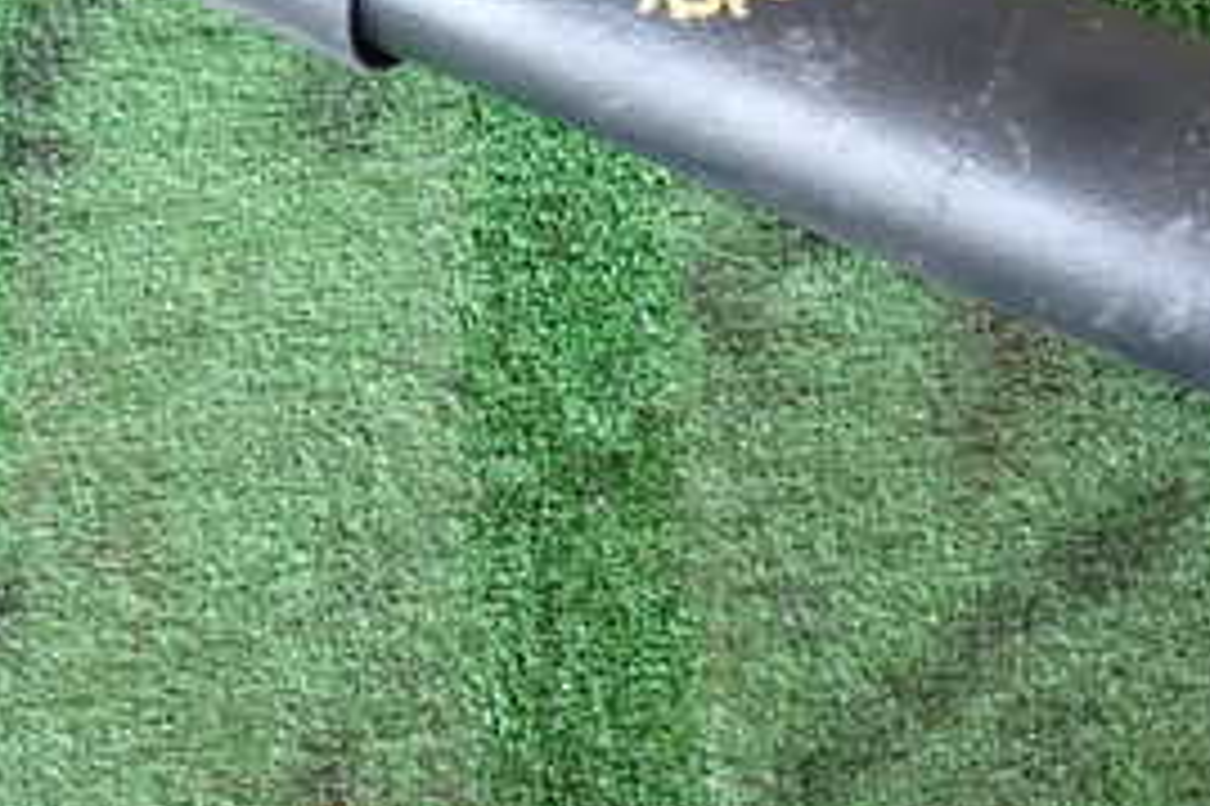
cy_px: 50
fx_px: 1948
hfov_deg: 34.5
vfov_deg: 22.7
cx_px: 616
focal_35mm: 58
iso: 100
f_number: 2
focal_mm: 4.5
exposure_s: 1/80
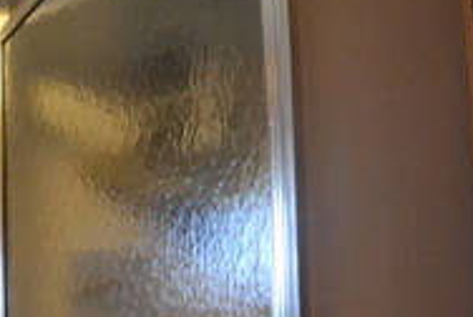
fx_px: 671
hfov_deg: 24.8
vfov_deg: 22.4
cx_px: -304
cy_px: 462
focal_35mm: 51
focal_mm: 10
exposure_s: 1/40
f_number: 4
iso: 3200
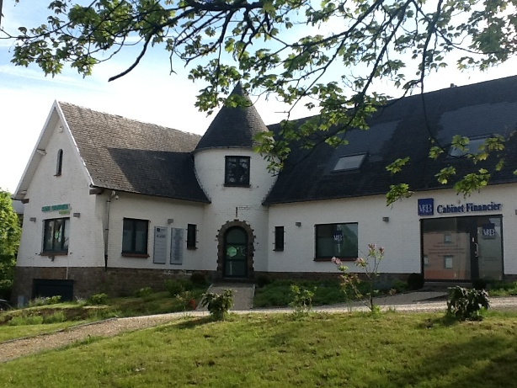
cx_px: 258
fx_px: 657
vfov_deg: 32.9
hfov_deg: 42.9
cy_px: 194
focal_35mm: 44
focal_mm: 2.03
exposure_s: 1/787
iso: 40
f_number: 2.4
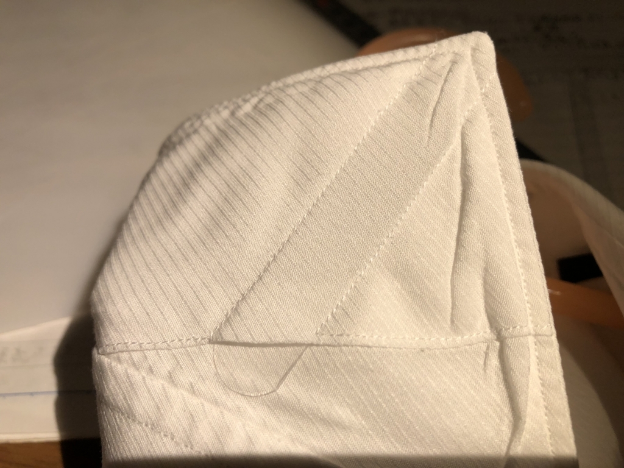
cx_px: 312
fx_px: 523
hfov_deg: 61.7
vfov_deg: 48.2
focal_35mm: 29
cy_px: 234
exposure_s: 1/122
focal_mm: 3.99
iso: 64
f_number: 1.8
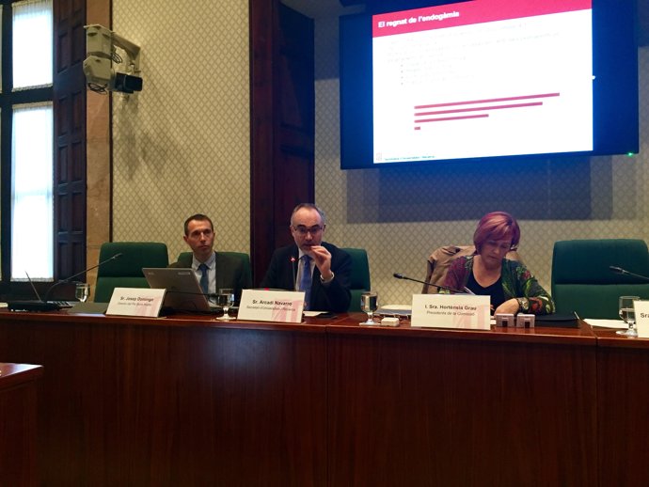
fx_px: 544
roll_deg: -1.4
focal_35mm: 29
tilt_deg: +0.4
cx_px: 324
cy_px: 244
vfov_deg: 48.3
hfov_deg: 61.6
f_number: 2.2
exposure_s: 1/33
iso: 200
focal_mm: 4.15
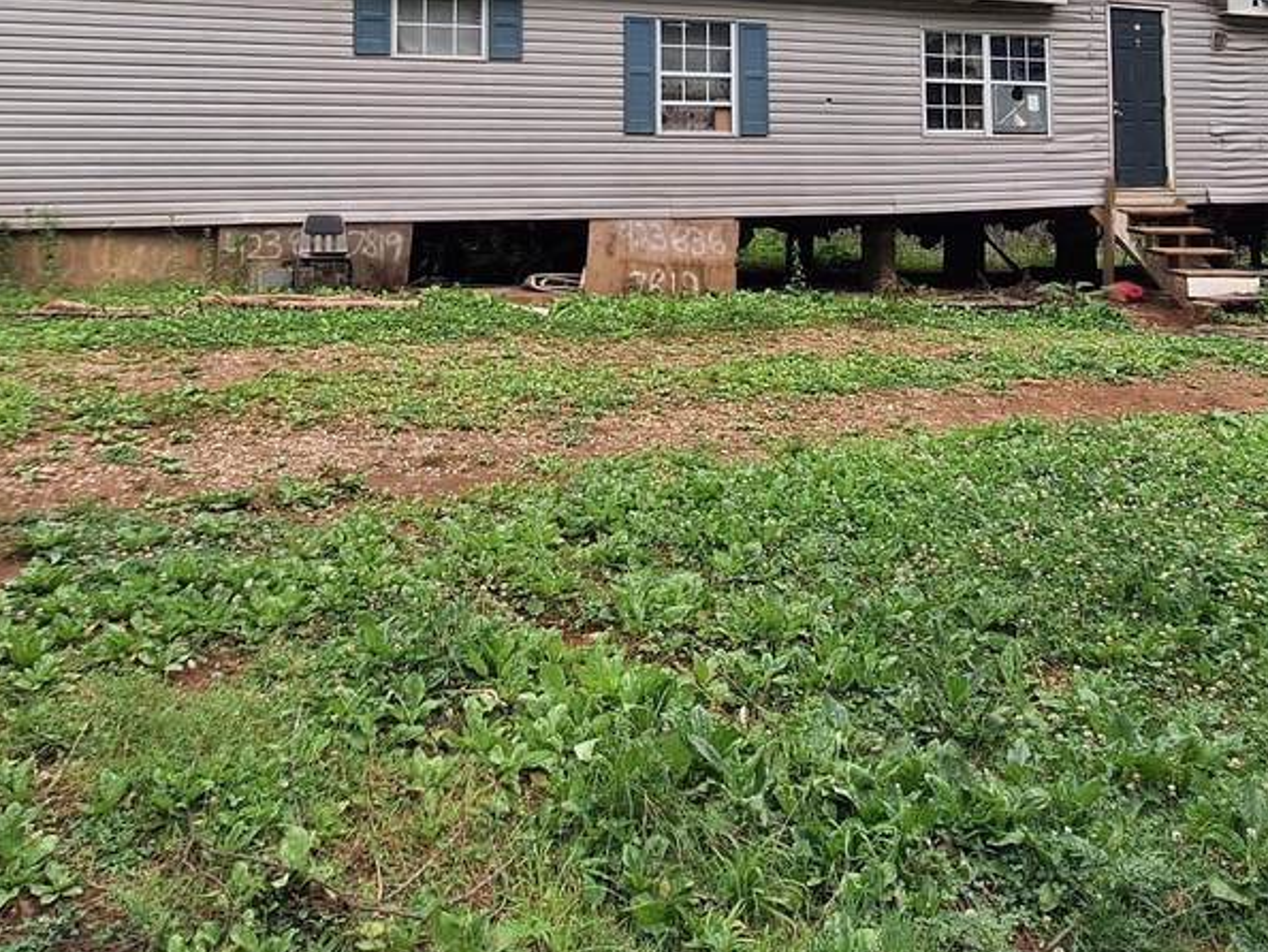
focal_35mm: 28
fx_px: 1026
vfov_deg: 46.0
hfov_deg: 63.3
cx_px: 698
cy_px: 132
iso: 40
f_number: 2.2
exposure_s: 1/353
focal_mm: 1.74
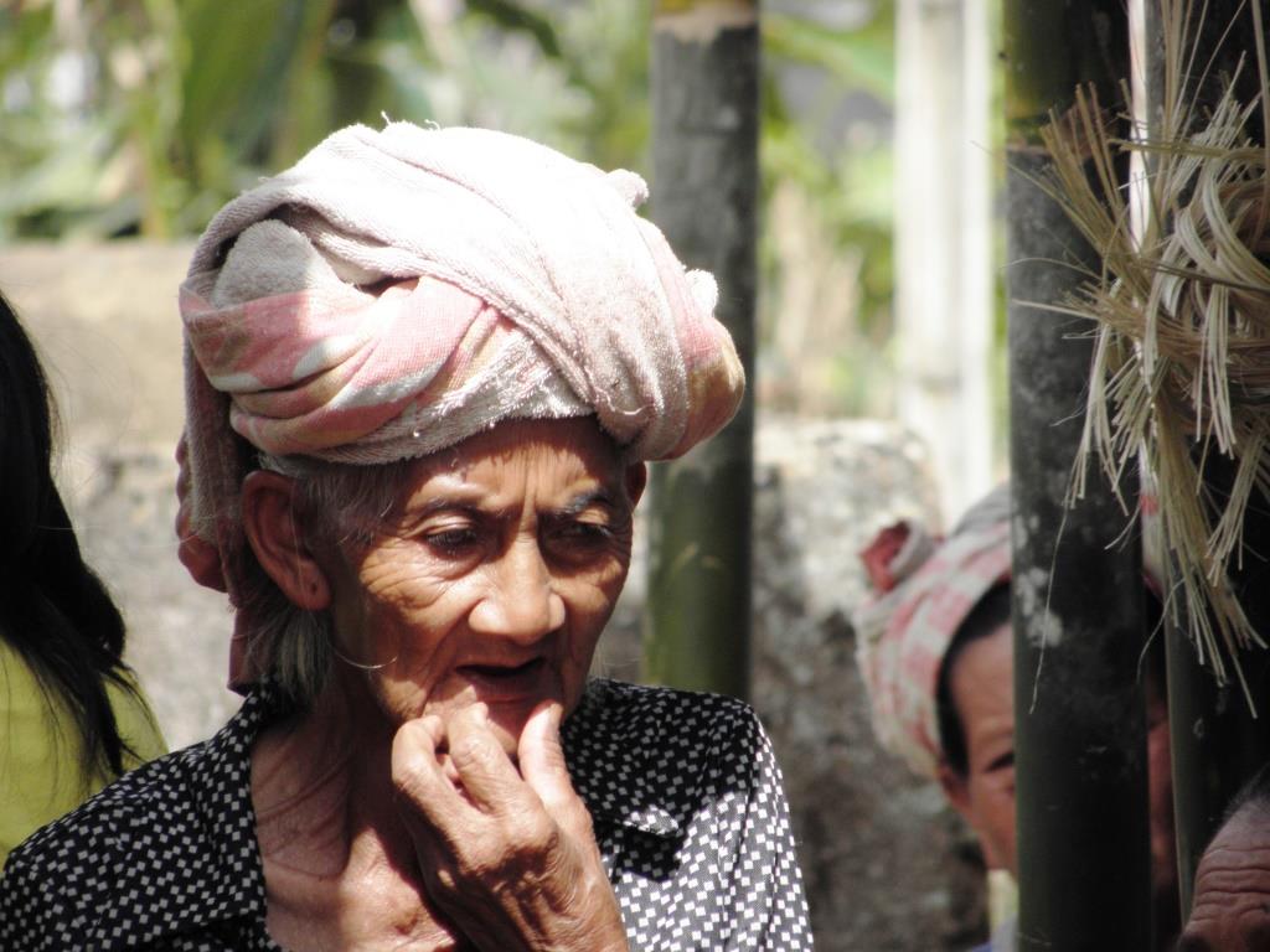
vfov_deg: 2.2
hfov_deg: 2.9
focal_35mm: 676
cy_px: 476
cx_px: 635
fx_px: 24801
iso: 125
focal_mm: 119.6
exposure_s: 1/250
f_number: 5
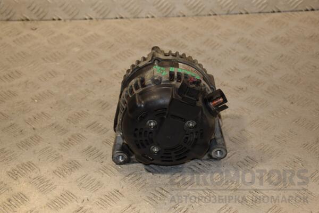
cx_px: 160
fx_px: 638
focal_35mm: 72
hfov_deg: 28.1
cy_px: 106
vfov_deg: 18.9
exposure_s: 1/200
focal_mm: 48
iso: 800
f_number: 5.6
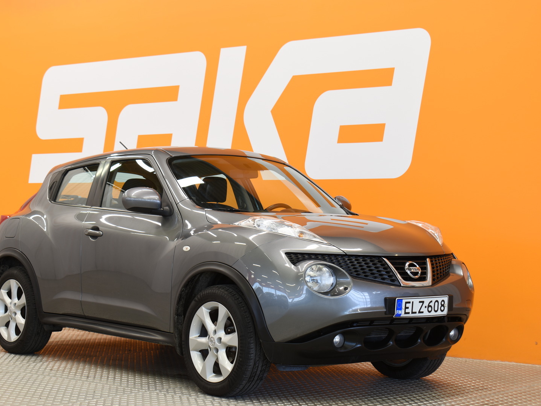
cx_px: 239
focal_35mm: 75
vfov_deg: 19.6
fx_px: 1172
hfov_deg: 26.0
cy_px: 203
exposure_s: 1/6
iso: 100
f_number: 8
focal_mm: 46
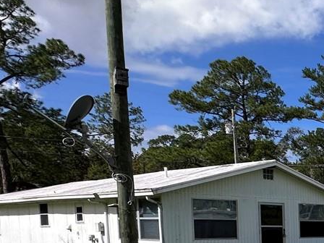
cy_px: 263
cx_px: 532
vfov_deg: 26.9
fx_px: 468
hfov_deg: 24.7
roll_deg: +0.0
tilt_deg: -3.8
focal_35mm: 50
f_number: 2.2
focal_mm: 2.22
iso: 40
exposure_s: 1/2817
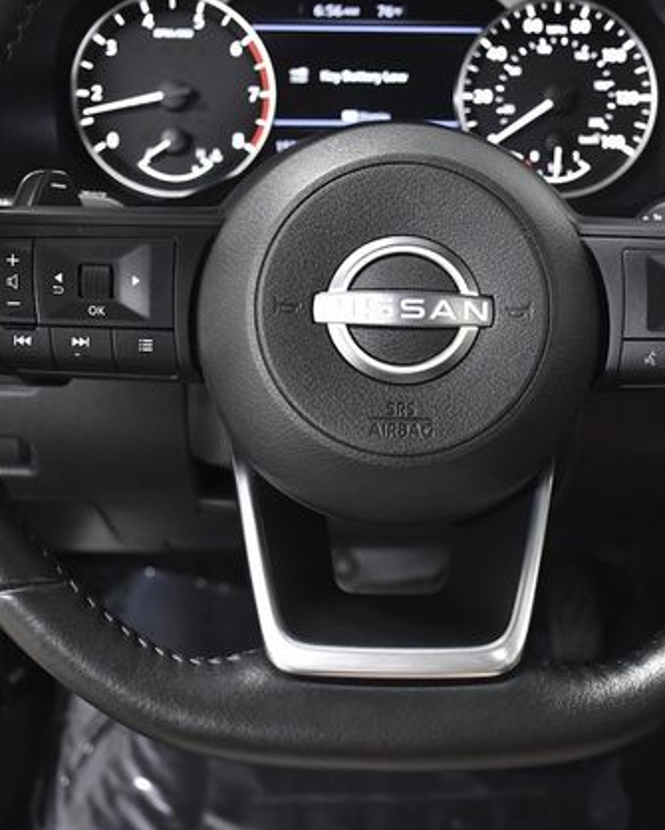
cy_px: 418
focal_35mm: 56
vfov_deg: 33.6
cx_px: 393
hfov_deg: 27.1
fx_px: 1376
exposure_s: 1/100
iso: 2500
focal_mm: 26
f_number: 4.5
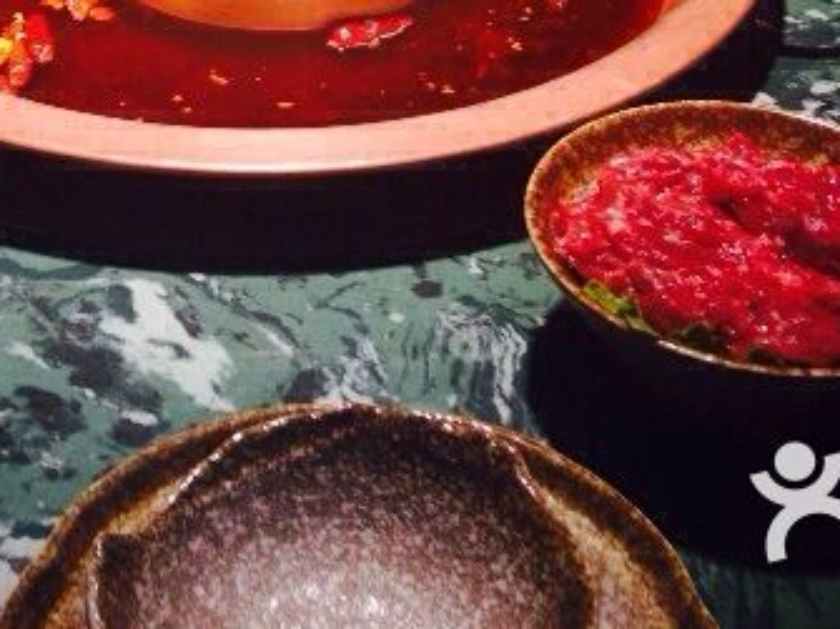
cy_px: -170
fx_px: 2038
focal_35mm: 84
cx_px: 311
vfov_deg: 16.6
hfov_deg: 23.2
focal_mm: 4.12
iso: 50
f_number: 2.4
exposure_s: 1/100
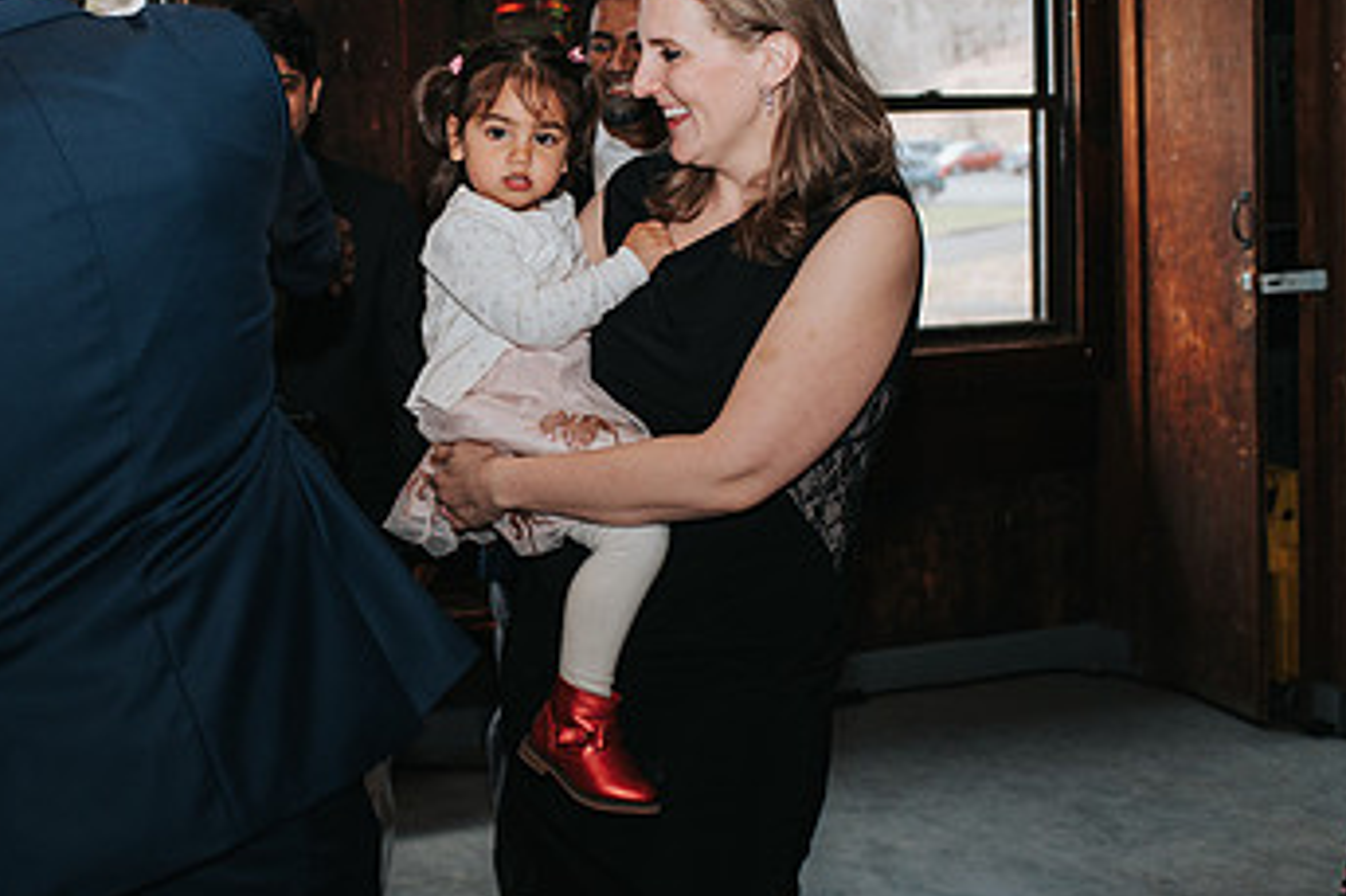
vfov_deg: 23.0
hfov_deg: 33.5
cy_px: 415
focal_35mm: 59
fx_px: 2205
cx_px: 399
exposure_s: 1/200
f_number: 3.2
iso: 1000
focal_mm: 35
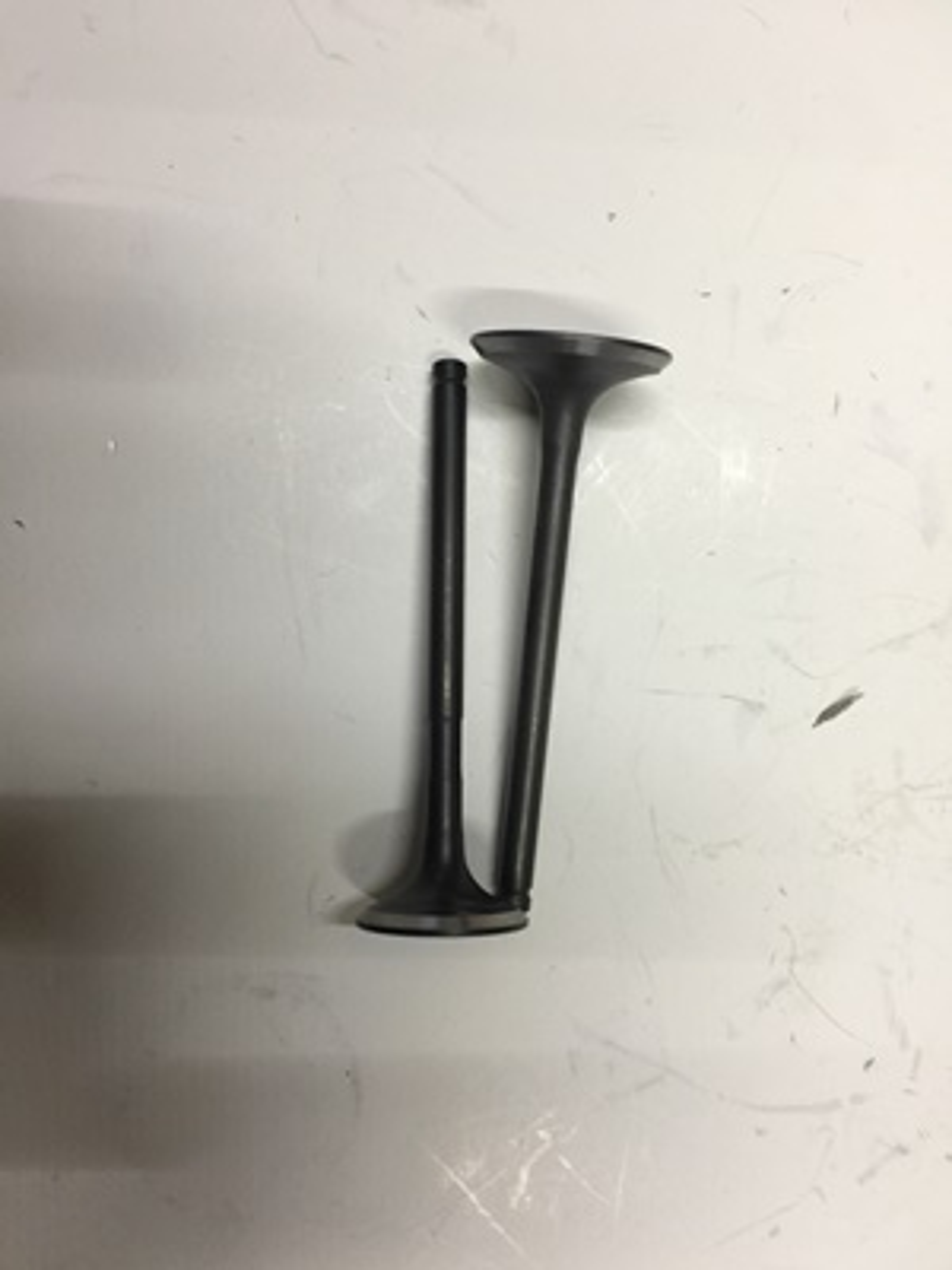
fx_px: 1063
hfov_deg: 48.2
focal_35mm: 29
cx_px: 476
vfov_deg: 61.7
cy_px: 635
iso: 80
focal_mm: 4.15
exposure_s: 1/17
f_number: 2.2
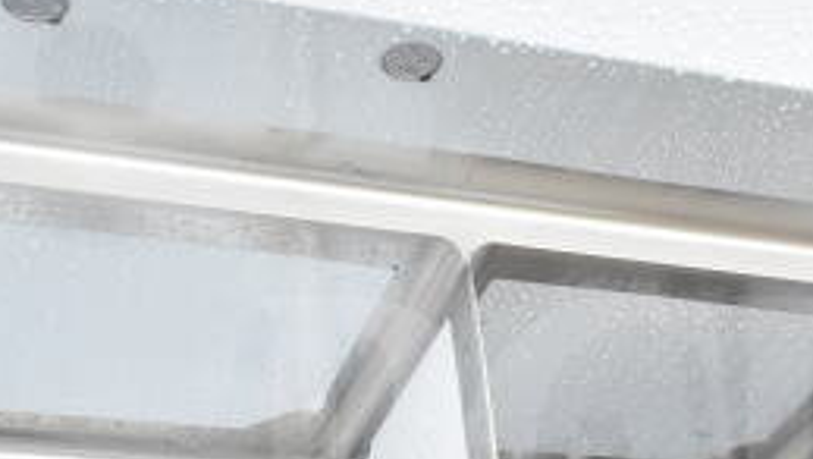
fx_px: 1838
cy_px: 545
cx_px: 540
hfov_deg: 24.8
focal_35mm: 85
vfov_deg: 13.8
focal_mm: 23
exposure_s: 1/320
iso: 1600
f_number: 9
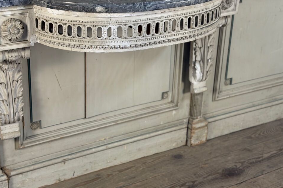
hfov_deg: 31.8
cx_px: 115
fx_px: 495
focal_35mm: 63
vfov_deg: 21.5
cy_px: 69
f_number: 1.78
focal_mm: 6.76
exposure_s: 1/50
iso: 160
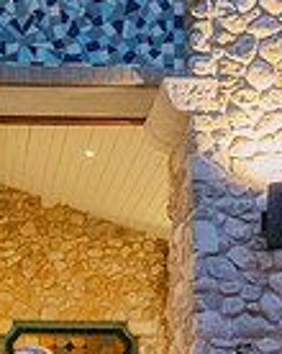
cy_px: 460
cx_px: 21
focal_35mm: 95
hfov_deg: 15.9
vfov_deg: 18.7
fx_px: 993
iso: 8000
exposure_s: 1/200
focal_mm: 24
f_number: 2.8
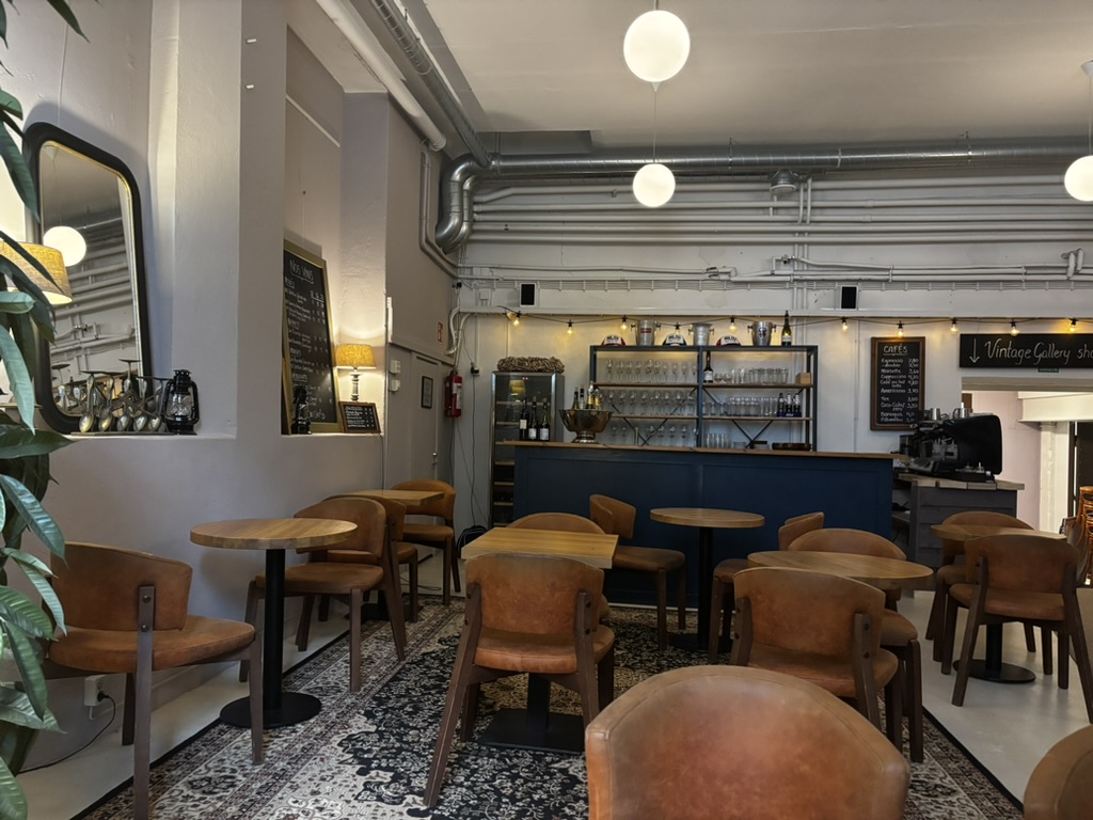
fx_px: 821
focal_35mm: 26
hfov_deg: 67.3
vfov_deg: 53.1
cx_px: 546
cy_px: 410
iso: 640
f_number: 1.6
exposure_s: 1/33
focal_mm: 5.96
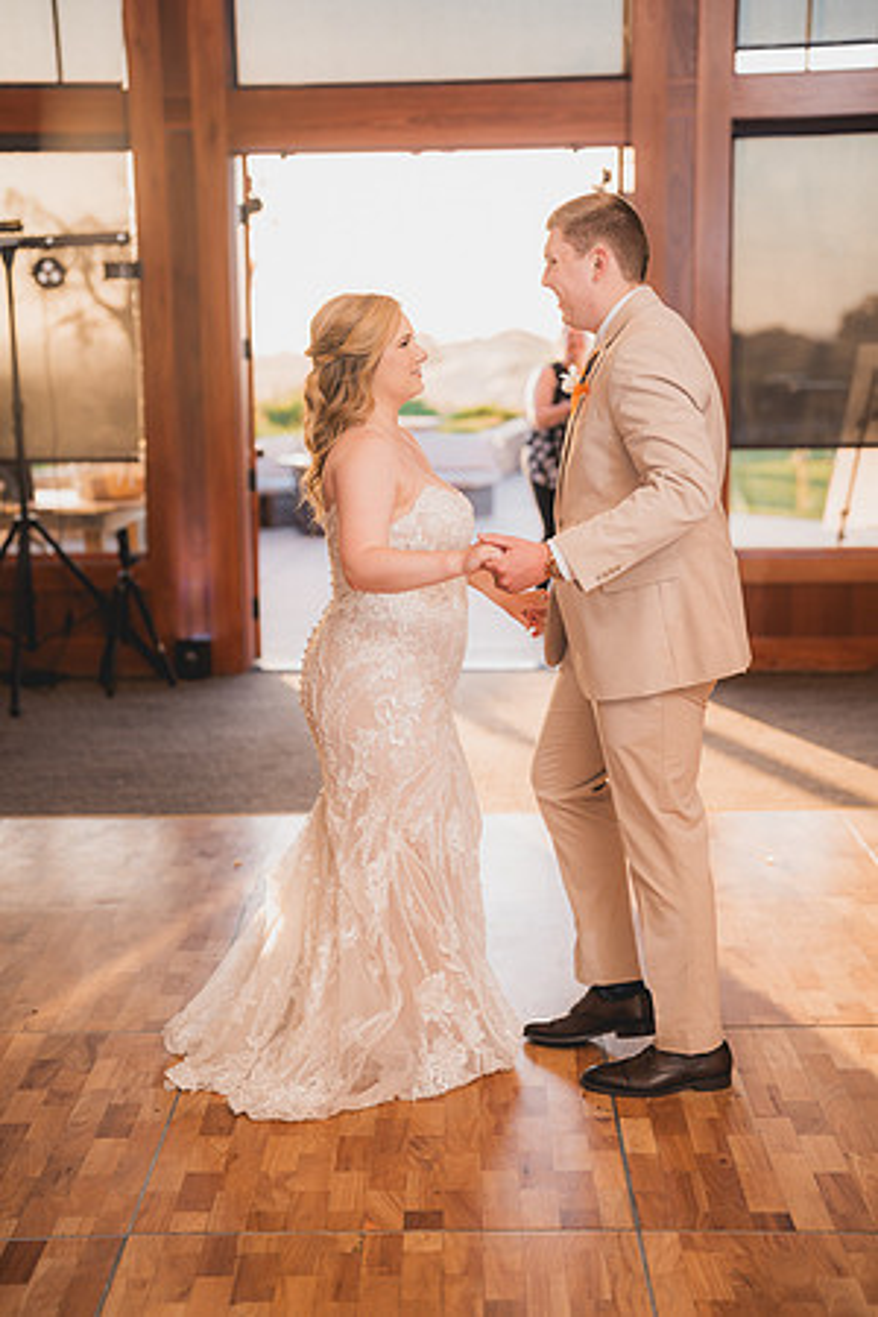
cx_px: 439
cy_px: 658
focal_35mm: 50
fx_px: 1829
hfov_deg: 27.0
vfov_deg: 39.6
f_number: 1.8
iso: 125
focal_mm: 50
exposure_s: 1/250
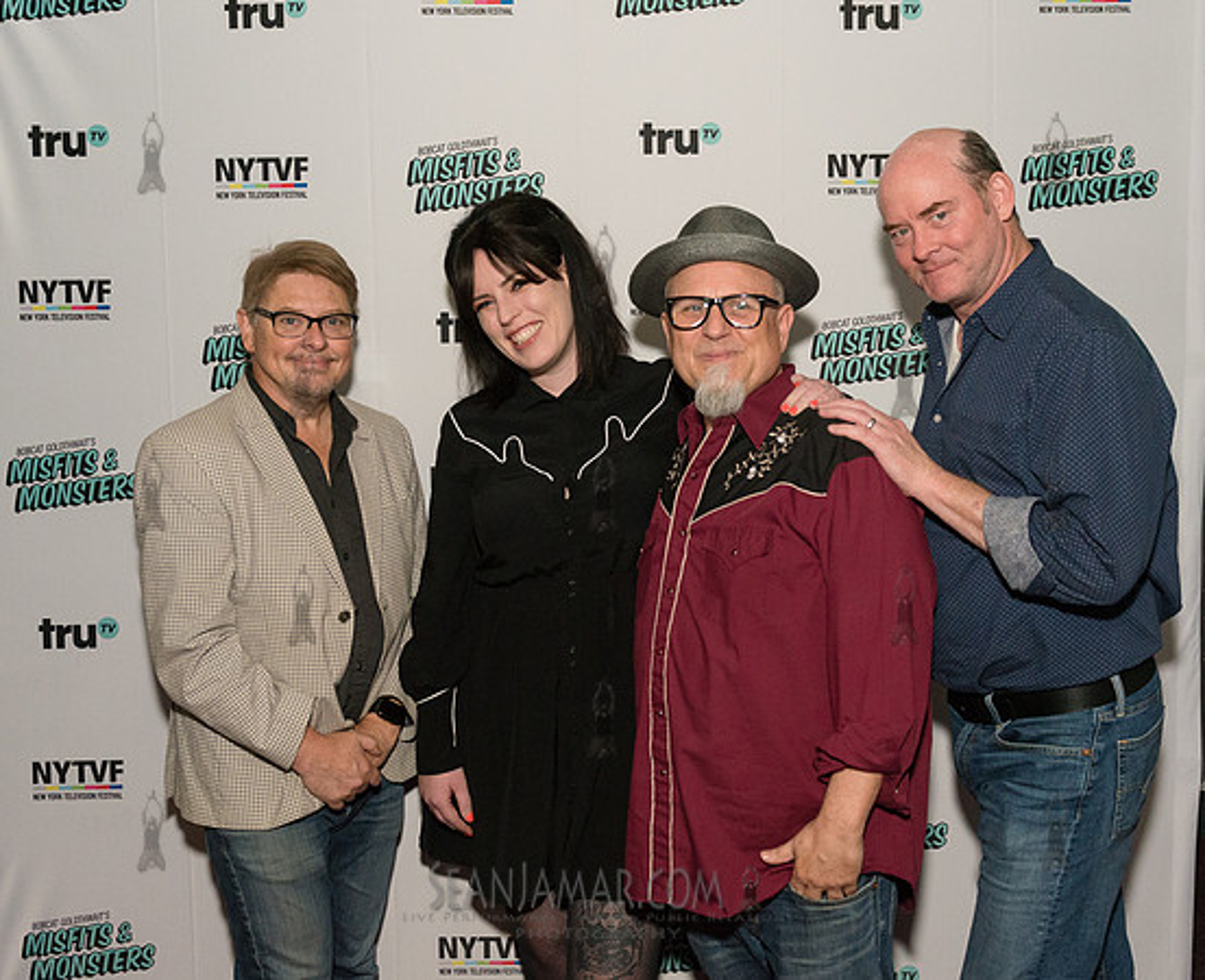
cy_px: 473
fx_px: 1446
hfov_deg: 45.2
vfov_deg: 37.4
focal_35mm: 40
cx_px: 643
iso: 3200
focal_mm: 32
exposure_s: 1/640
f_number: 4
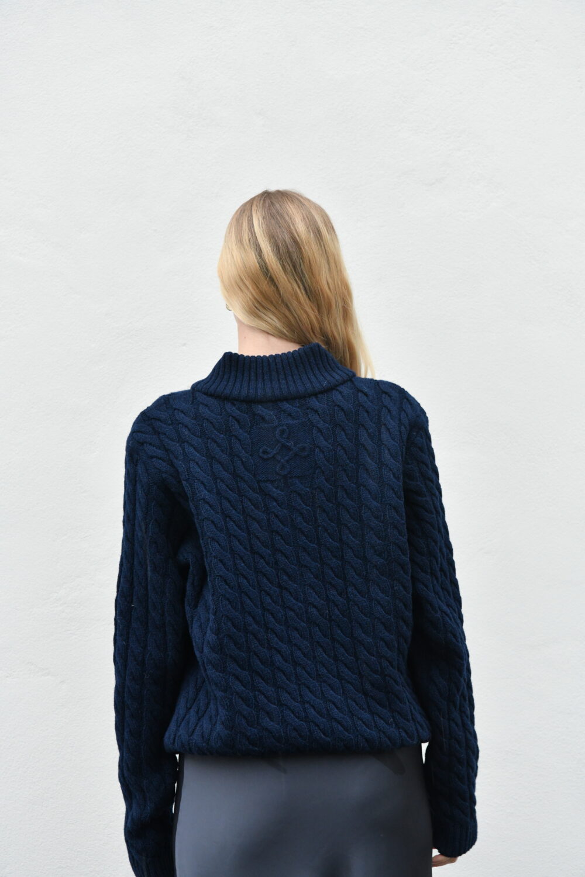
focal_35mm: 56
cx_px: 292
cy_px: 438
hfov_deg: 24.2
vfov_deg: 35.6
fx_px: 1365
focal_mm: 56
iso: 3200
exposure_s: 1/125
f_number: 5.6
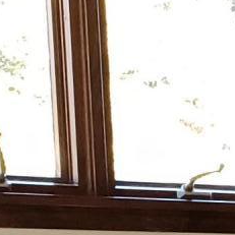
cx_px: 783
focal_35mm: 199
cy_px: 526
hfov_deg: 7.4
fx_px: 1528
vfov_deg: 8.2
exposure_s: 1/60
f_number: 2.4
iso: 250
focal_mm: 4.3
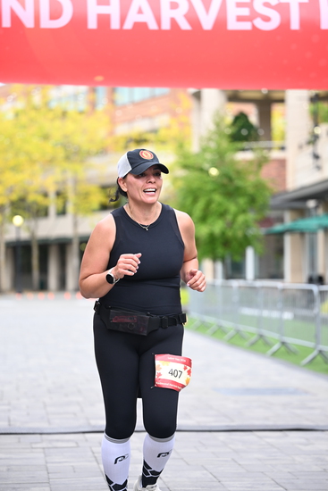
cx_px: 164
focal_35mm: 96
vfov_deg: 21.2
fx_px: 1311
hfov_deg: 14.3
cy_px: 246
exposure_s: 1/1000
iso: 640
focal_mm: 96
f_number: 2.8
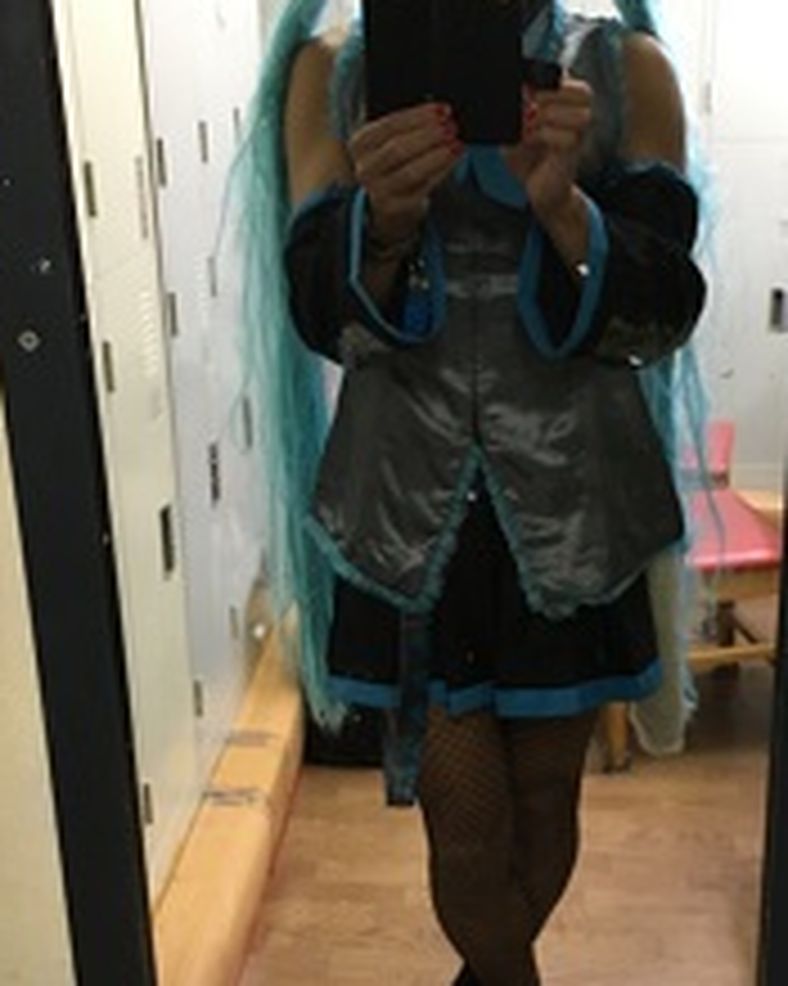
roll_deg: -0.2
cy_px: 516
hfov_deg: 31.9
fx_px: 1371
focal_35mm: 47
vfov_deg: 39.5
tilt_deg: -20.4
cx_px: 484
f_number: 2.2
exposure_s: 1/30
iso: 160
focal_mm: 4.15
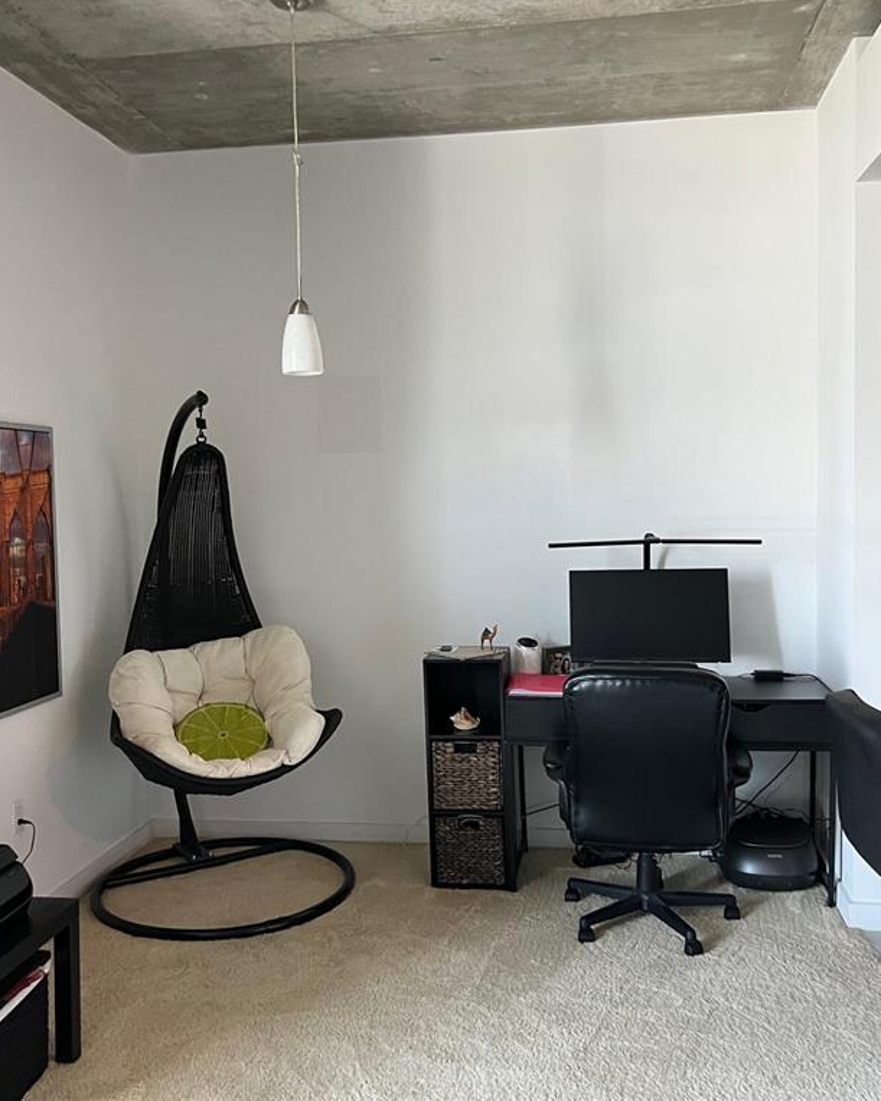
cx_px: 447
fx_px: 1108
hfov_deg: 43.3
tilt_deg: -1.9
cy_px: 549
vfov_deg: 52.8
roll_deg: +0.7
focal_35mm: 34
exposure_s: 1/60
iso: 250
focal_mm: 5.7
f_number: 1.5
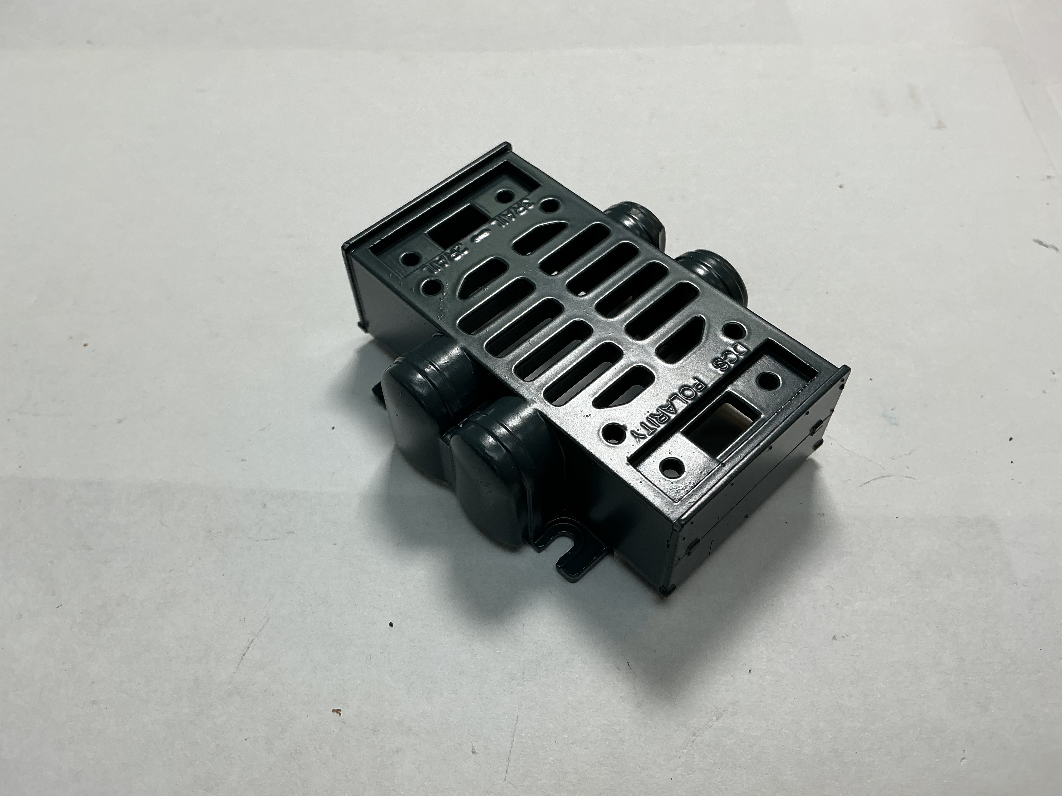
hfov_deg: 61.7
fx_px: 890
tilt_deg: -54.9
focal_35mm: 29
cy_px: 398
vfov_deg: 48.2
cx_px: 531
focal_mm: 3
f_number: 1.8
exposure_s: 1/190
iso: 20
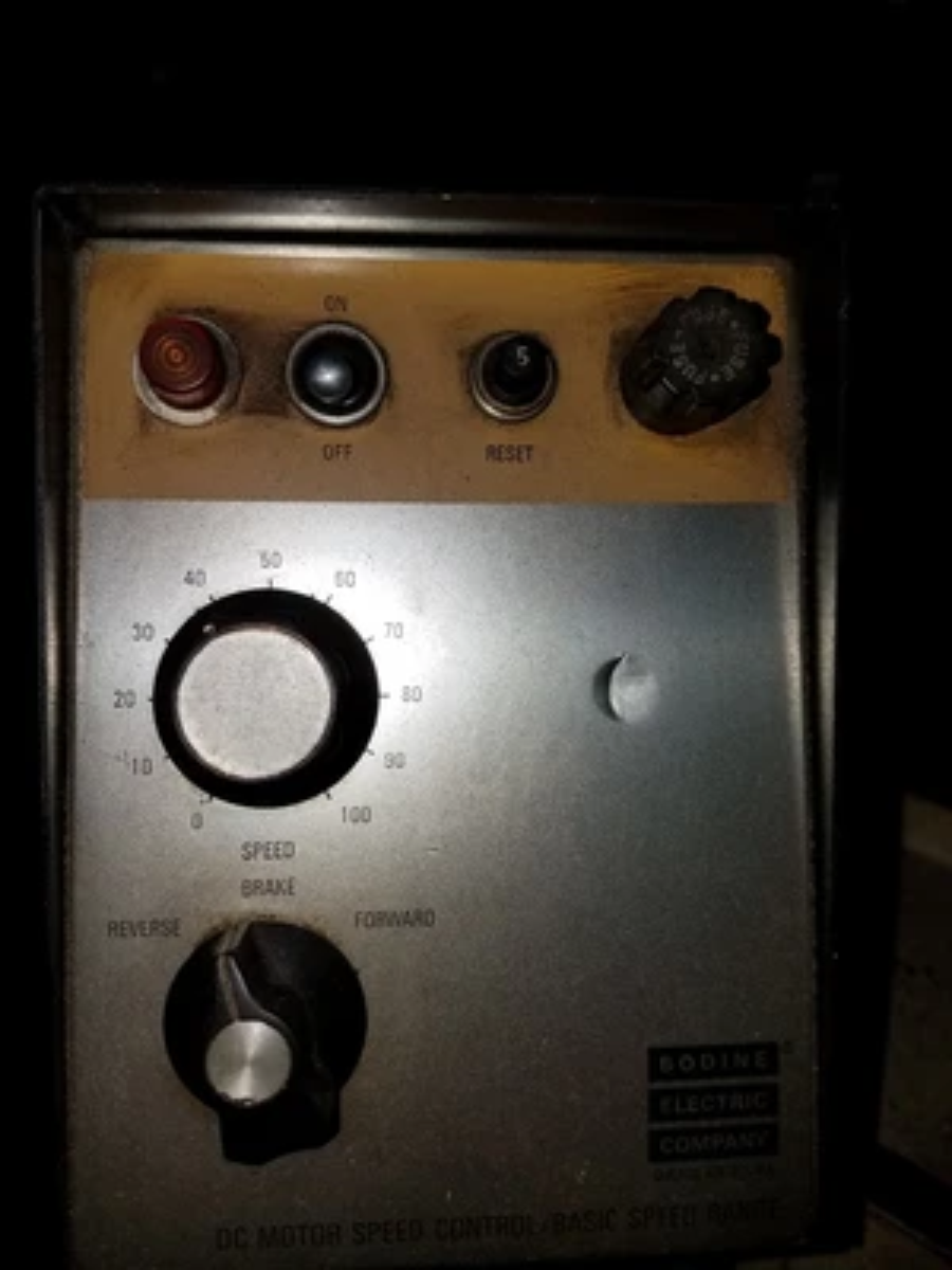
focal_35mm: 26
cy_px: 635
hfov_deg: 53.1
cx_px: 476
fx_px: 953
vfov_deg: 67.3
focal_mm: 4.2
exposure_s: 1/730
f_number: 1.7
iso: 40
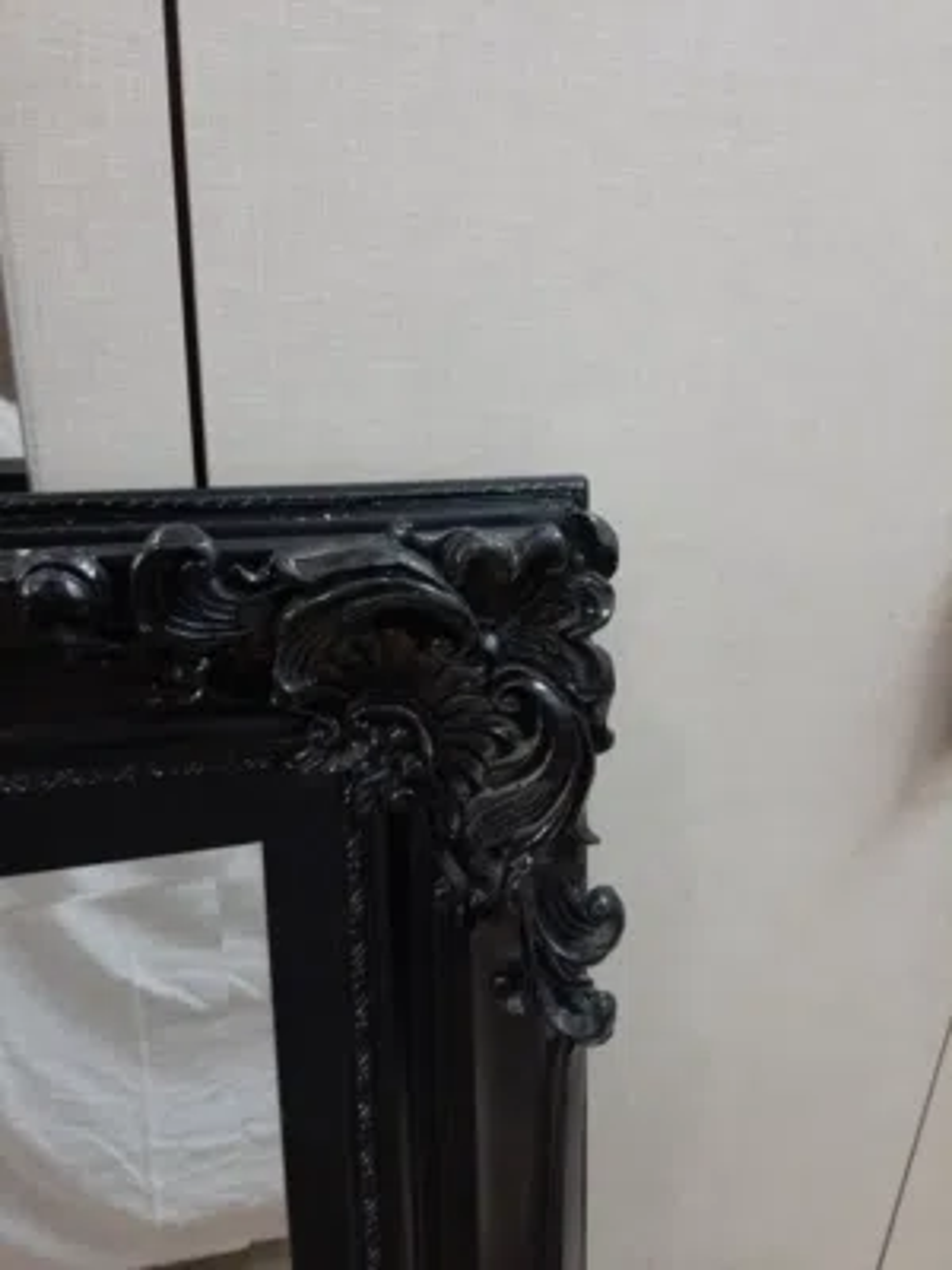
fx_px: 880
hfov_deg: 56.8
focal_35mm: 24
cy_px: 635
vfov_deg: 71.6
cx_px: 476
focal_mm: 5.23
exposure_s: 1/33
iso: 250
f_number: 1.8
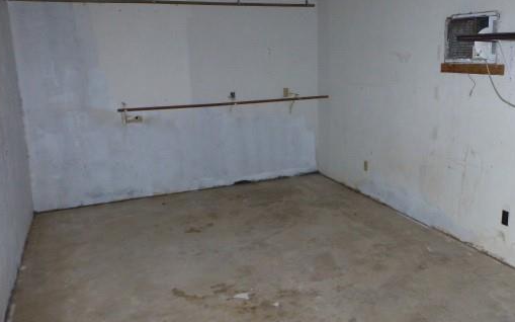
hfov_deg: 59.0
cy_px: 144
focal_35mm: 32
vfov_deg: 39.4
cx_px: 316
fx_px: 449
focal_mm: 4.3
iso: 320
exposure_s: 1/60
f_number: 3.3
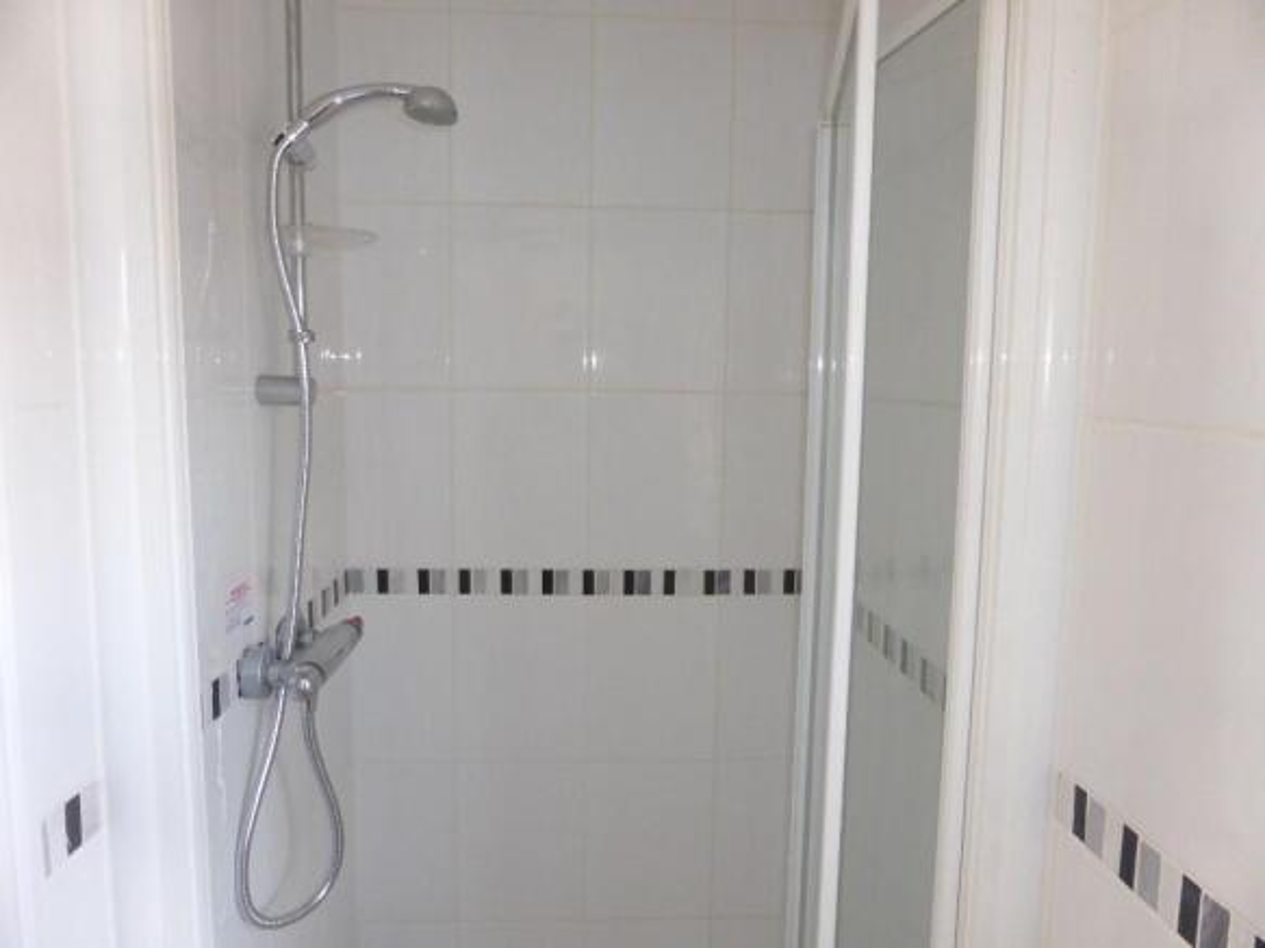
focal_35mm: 24
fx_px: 877
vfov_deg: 56.8
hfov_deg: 71.6
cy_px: 474
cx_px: 632
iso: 320
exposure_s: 1/60
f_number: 3.3
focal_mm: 4.3
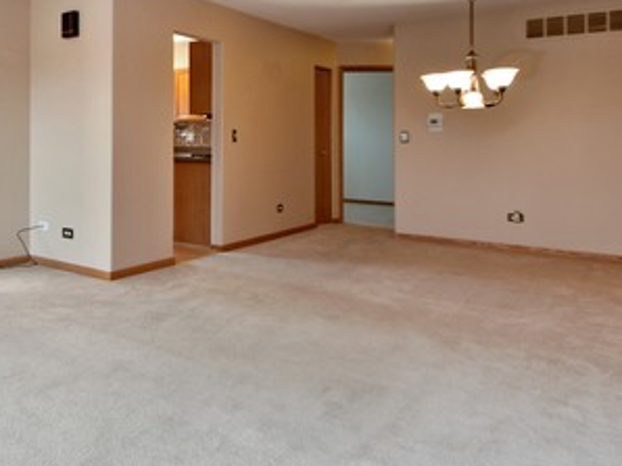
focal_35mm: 31
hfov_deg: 52.2
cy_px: 120
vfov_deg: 44.0
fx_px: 557
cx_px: 75
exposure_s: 1/10
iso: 200
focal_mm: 10
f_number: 6.3
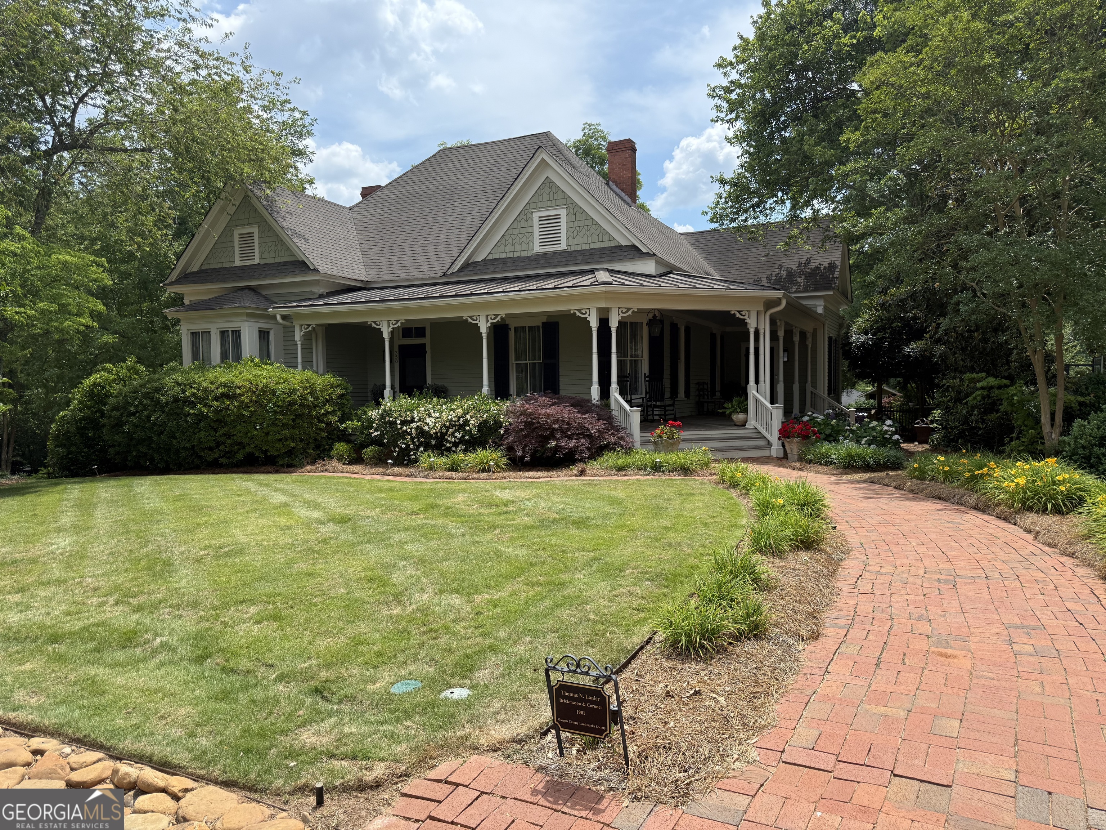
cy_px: 415
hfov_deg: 71.6
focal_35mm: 24
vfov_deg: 56.8
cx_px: 553
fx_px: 767
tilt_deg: -0.9
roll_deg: +0.6
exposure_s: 1/4405
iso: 100
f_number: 1.78
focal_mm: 6.76
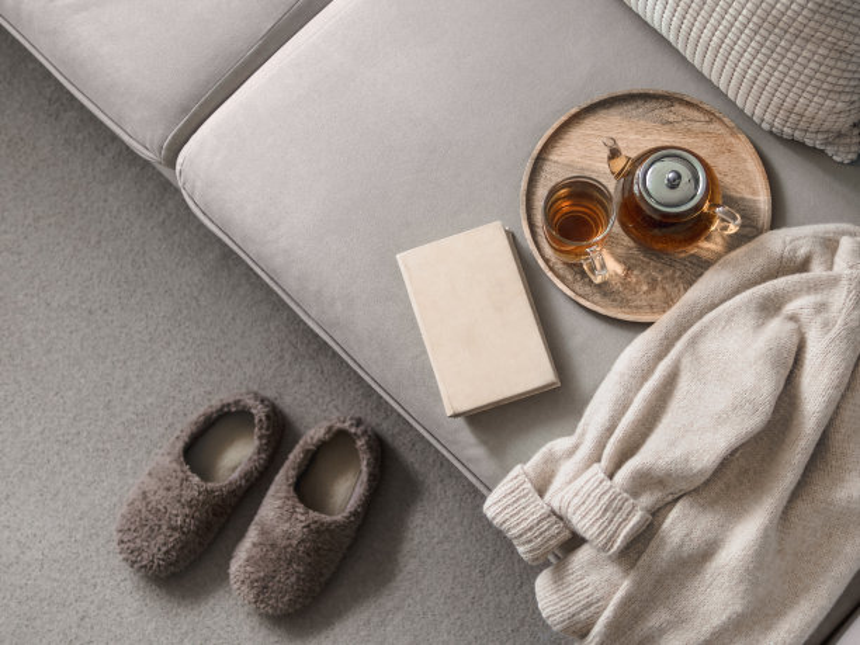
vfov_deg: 24.4
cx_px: 430
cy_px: 322
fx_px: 1491
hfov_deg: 32.2
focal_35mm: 60
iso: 200
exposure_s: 1/125
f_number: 1.6
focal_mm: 30
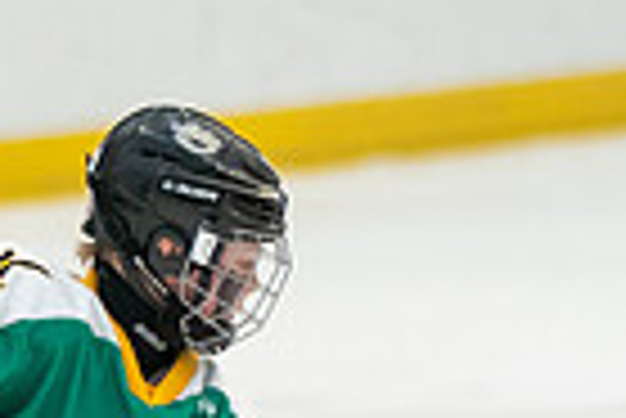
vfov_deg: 1.2
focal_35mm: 1102
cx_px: 258
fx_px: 19182
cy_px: 957
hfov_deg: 1.9
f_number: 3.2
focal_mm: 176
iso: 2500
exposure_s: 1/2000
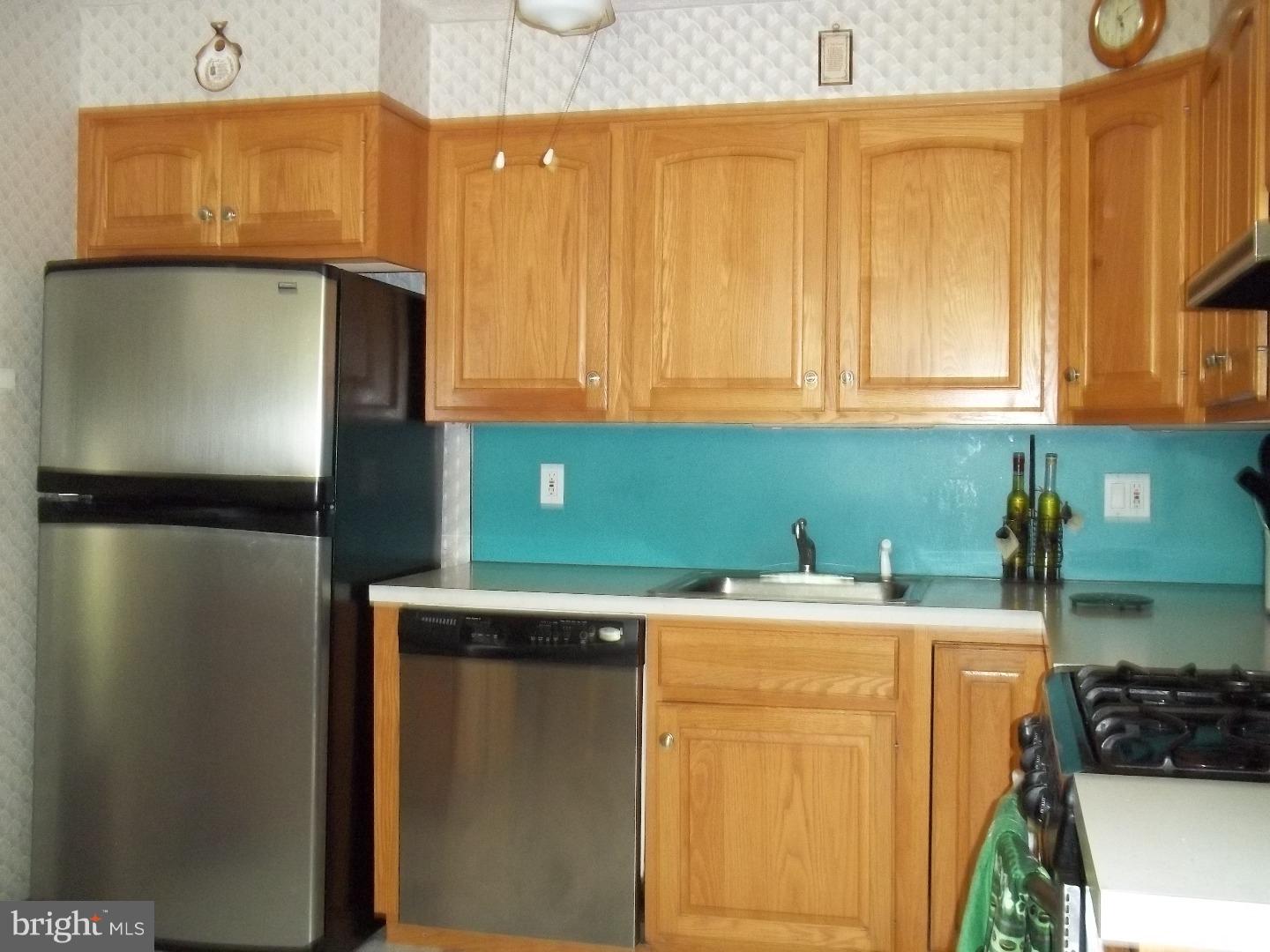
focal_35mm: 36
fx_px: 1321
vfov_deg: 39.7
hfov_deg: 51.4
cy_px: 476
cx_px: 635
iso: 320
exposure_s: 1/30
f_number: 3.1
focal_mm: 6.5
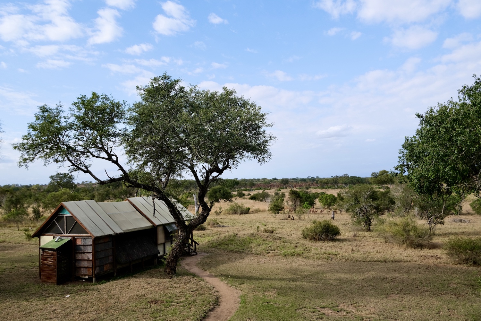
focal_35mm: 30
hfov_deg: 61.9
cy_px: 160
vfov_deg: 43.6
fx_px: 401
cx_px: 240
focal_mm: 20.3
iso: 320
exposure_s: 1/640
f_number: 5.6
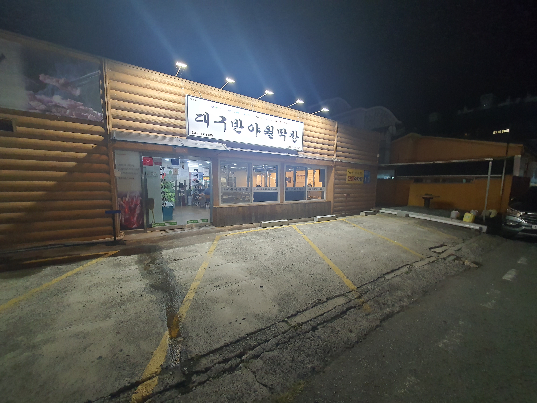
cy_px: 202
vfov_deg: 89.9
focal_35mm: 13
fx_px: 202
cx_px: 268
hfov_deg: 106.2
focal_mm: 1.8
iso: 320
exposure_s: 1/40
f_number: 2.2
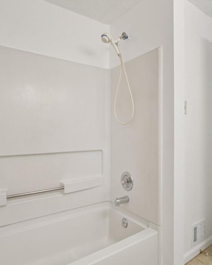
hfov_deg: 62.6
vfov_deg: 75.0
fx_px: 173
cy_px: 137
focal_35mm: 22
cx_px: 126
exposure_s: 1/4
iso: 100
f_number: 7.1
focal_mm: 10
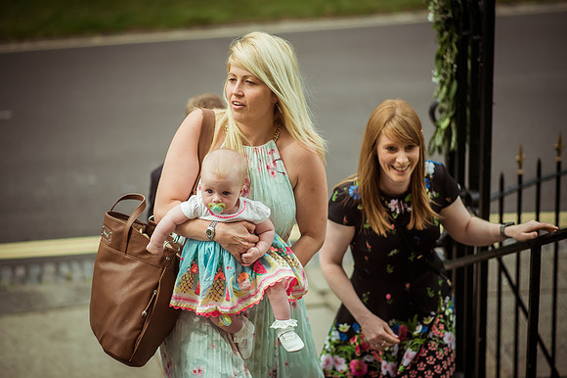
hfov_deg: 23.3
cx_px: 276
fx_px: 1375
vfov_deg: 15.6
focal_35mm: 87
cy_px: 189
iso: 100
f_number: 2
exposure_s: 1/2500
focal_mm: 85
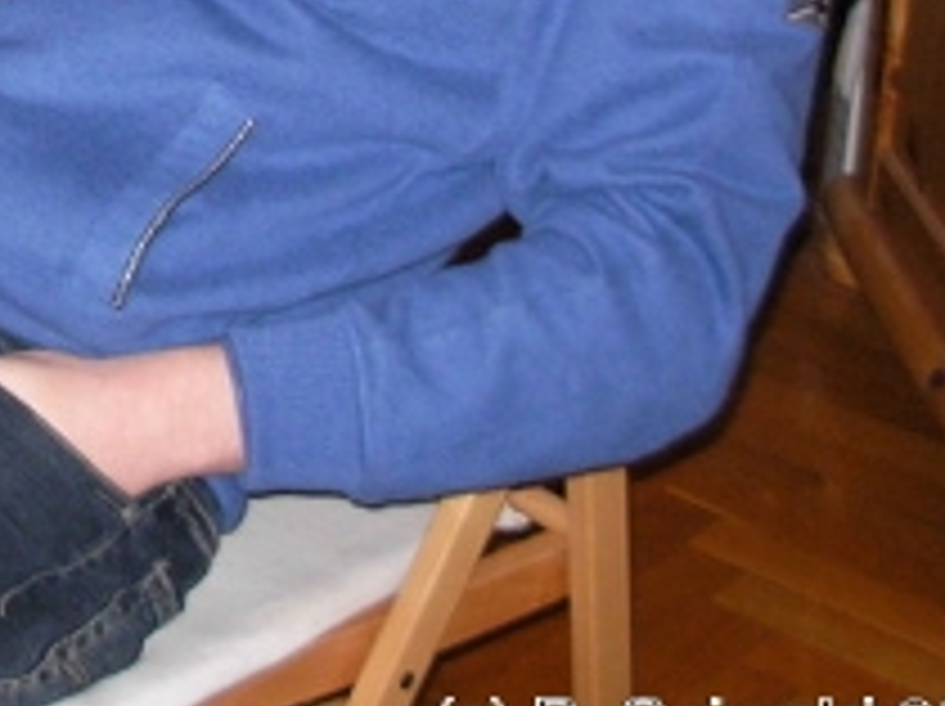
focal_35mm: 116
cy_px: -310
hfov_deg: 15.8
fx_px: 3163
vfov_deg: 12.2
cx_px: -392
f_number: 2.9
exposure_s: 1/71.8
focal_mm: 6.3
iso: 178
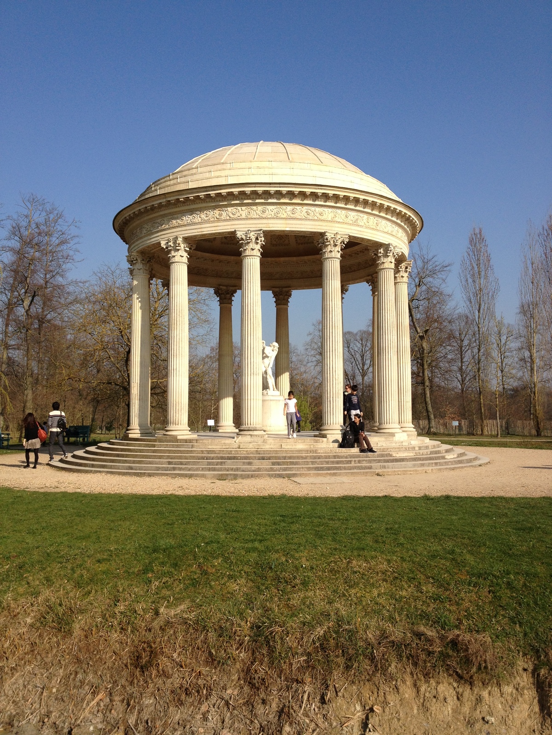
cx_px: 276
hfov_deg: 40.7
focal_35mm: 35
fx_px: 744
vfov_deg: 52.6
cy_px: 368
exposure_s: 1/1972
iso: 50
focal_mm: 4.28
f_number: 2.4
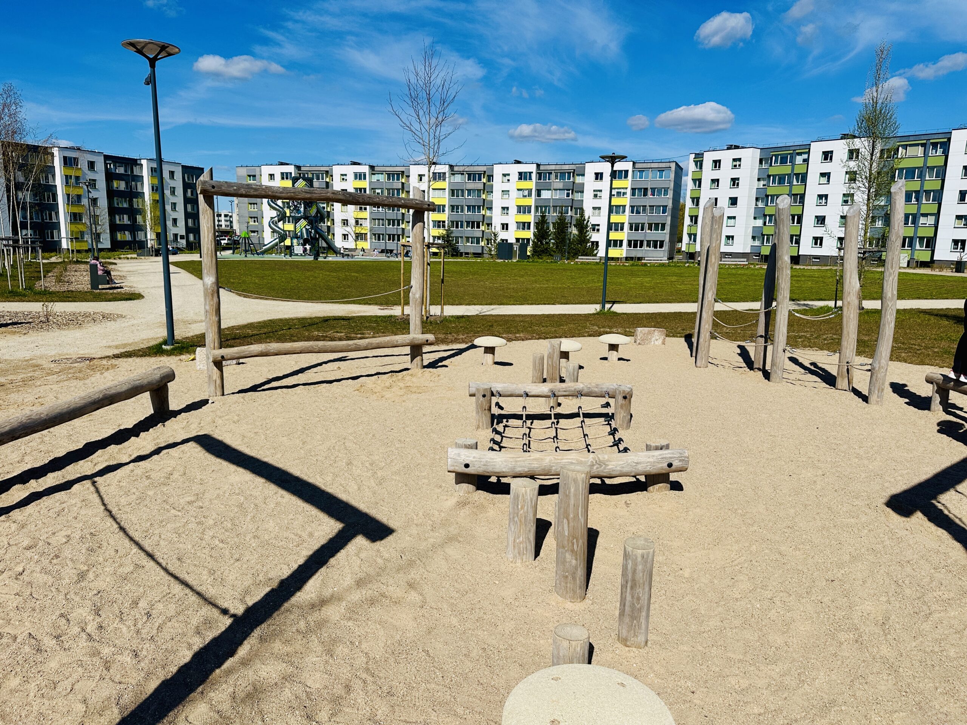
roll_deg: -1.1
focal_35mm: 24
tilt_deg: -9.9
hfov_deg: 71.6
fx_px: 670
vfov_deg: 56.8
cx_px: 484
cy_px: 362
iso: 80
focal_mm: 6.86
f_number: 1.78
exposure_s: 1/9709
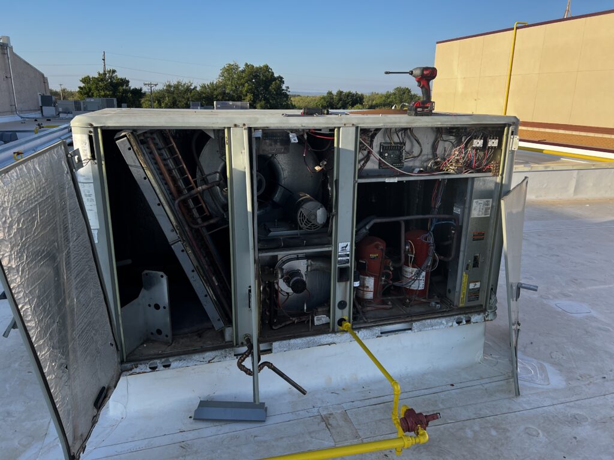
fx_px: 461
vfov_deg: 53.1
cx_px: 307
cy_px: 230
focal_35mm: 26
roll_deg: +0.0
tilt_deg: -16.9
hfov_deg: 67.3
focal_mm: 5.7
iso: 50
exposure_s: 1/1511
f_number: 1.5
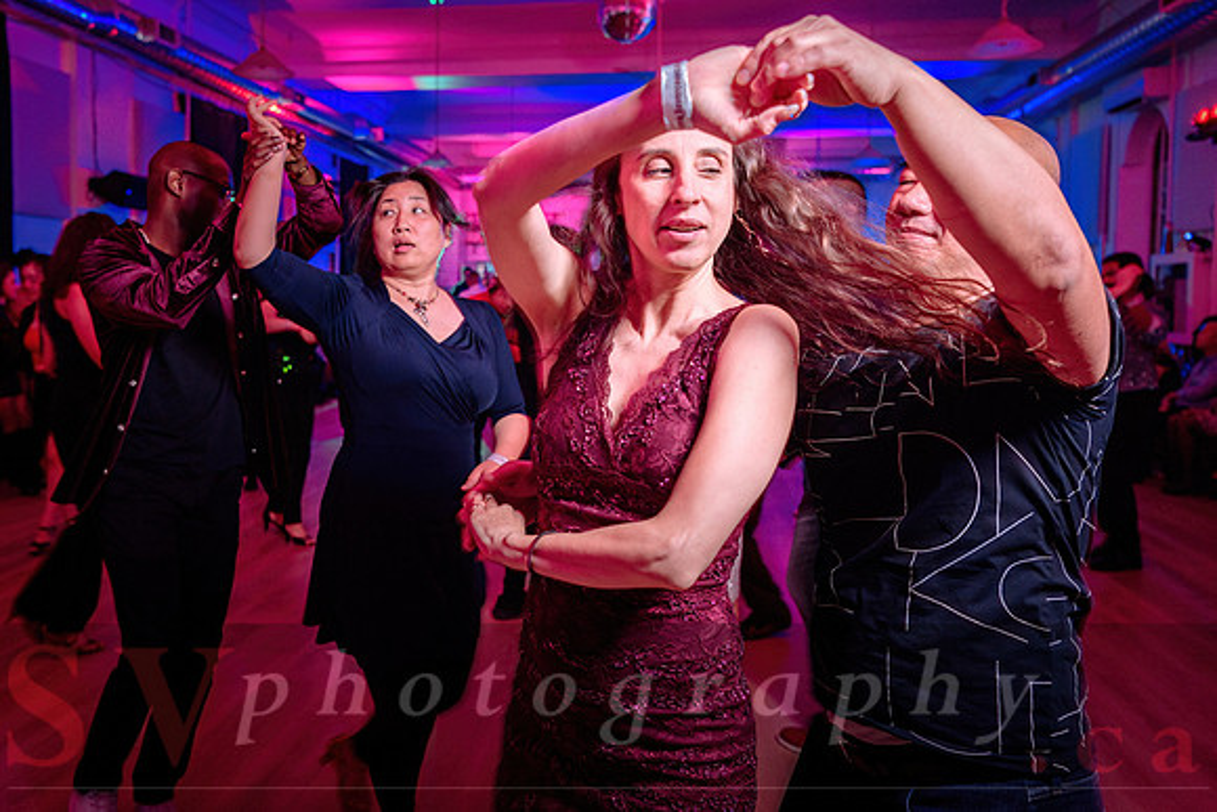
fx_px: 1066
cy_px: 355
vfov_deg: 41.6
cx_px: 532
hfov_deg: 59.2
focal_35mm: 32
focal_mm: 28
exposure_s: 1/60
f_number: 3.5
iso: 800
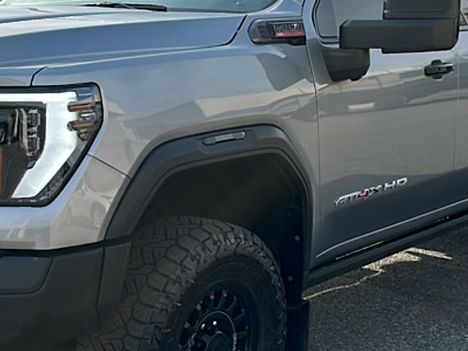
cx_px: 163
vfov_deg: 24.4
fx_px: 811
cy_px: 171
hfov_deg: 32.0
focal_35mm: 60
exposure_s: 1/2674
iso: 100
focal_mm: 6.86
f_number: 1.78
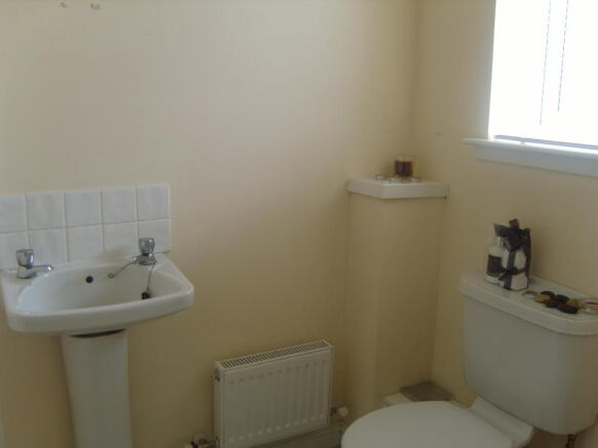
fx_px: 605
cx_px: 299
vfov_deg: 40.7
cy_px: 224
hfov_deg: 52.6
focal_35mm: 35
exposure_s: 1/45
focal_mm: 7.4
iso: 80
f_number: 2.8
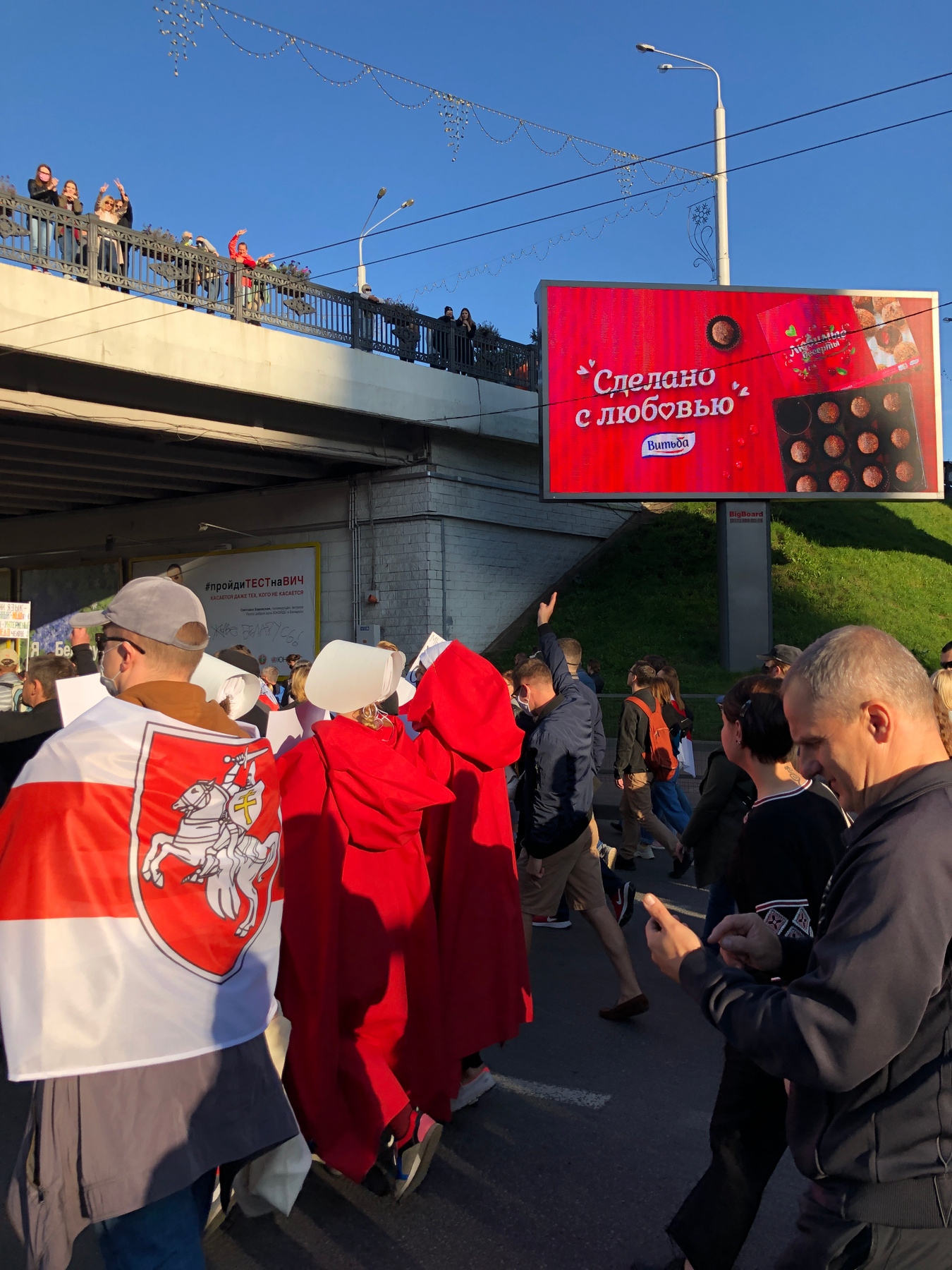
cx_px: 476
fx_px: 1027
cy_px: 635
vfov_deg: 63.4
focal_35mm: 28
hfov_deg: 49.7
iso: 20
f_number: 1.8
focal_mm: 3.99
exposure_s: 1/666
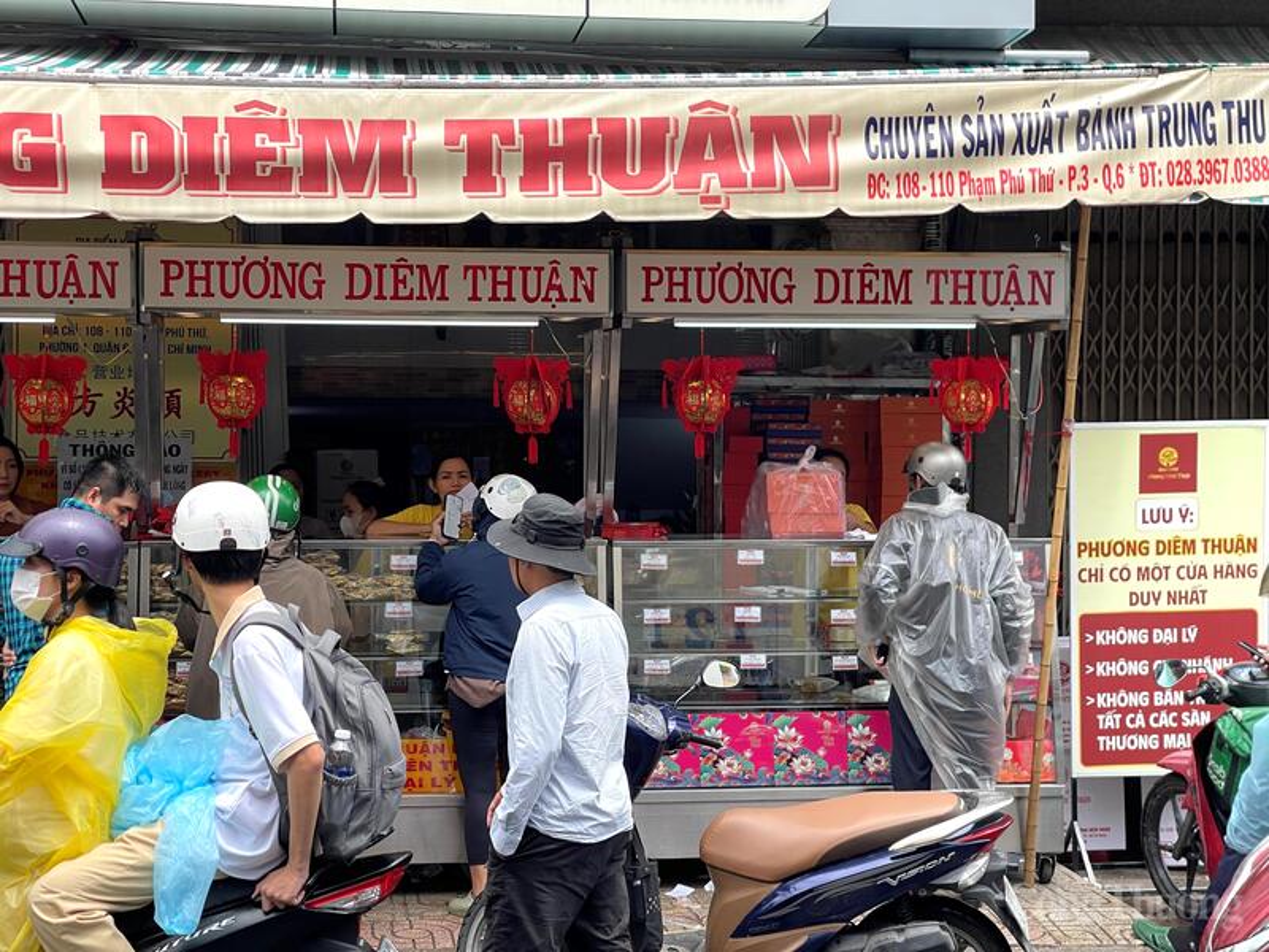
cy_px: 476
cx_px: 634
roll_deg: +0.0
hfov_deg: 30.3
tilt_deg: +1.3
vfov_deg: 22.9
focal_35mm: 64
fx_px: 2346
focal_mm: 7.5
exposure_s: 1/431
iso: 20
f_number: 2.2
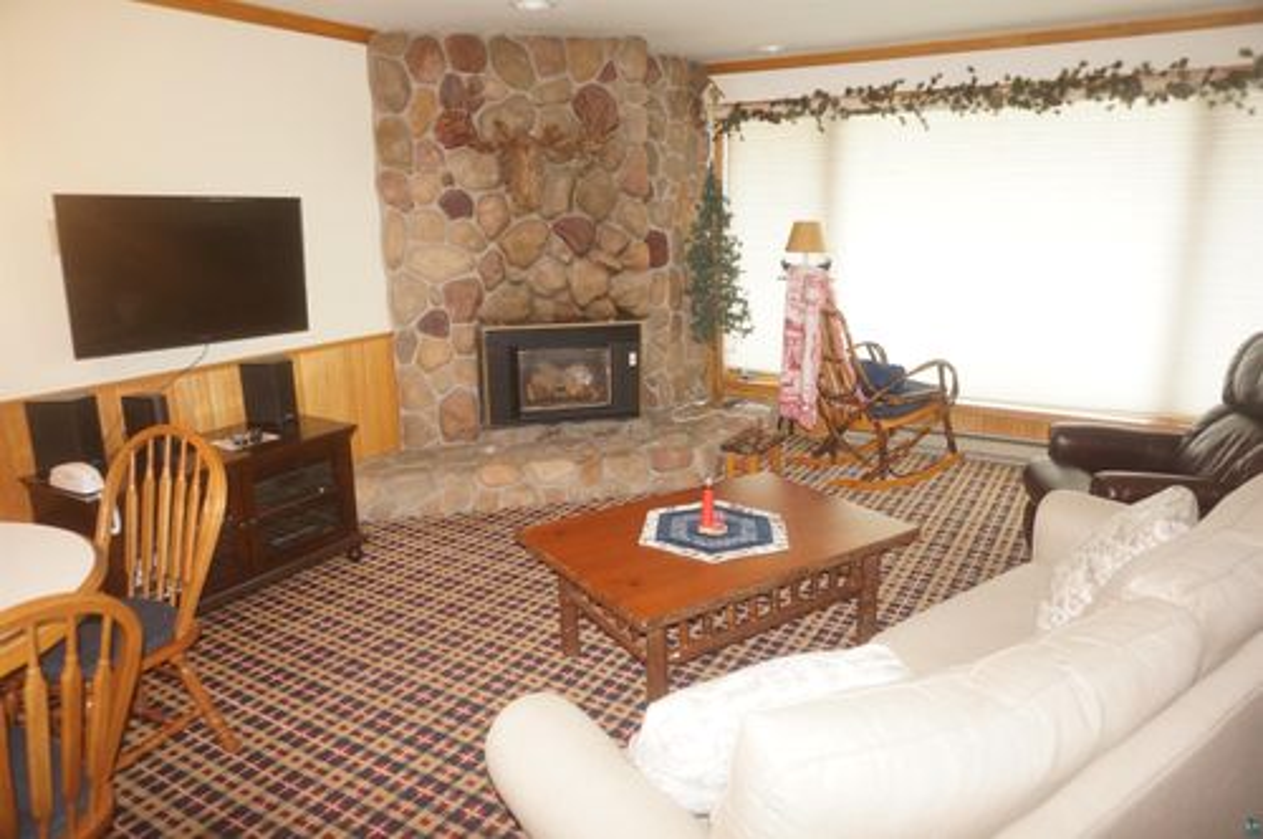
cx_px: 632
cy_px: 420
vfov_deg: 53.0
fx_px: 841
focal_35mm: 24
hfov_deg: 73.8
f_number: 4
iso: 640
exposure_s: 1/60
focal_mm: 16
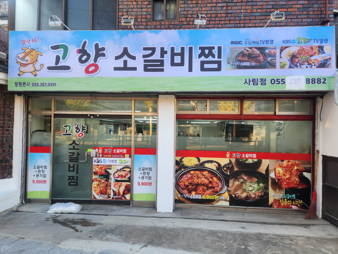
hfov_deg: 73.9
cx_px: 169
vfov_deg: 58.9
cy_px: 127
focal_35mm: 23
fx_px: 225
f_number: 1.8
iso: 25
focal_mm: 5.4
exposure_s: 1/120
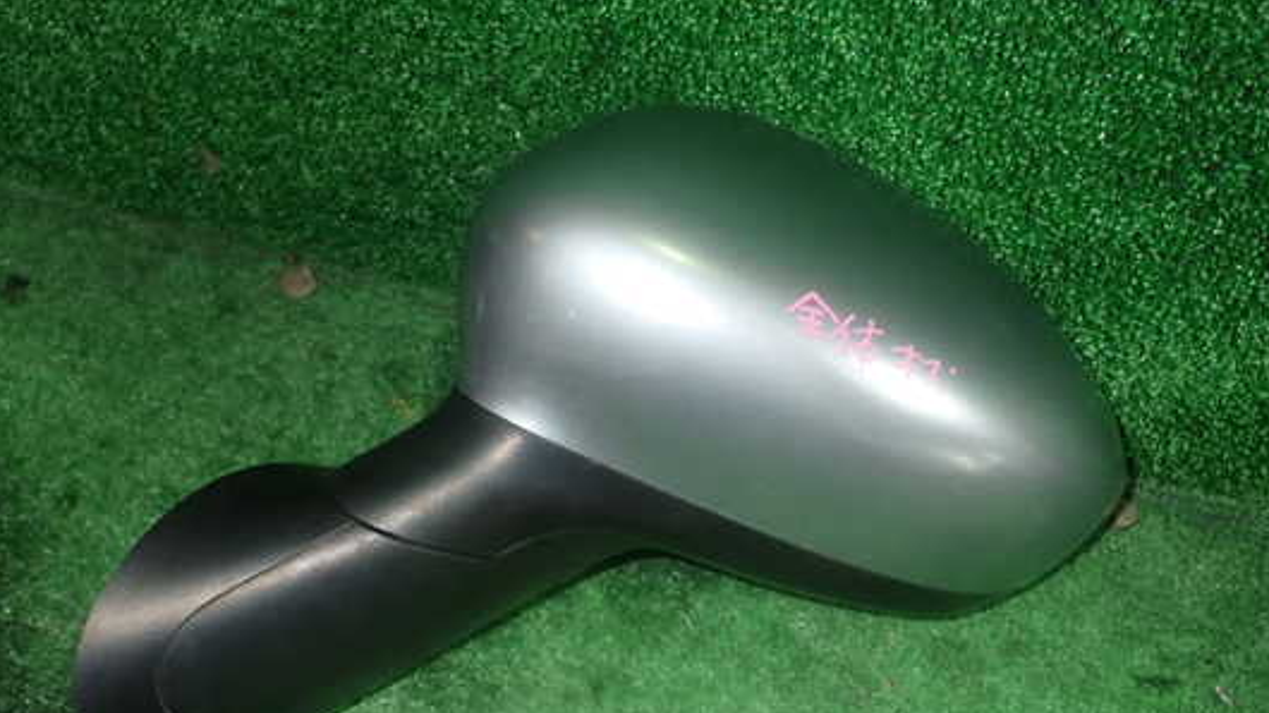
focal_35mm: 37
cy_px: 421
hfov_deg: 54.0
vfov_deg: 31.9
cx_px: 594
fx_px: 1245
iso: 200
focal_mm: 5.4
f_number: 6.3
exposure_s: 1/30
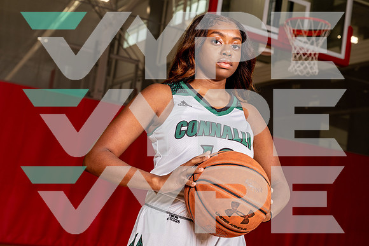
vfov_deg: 24.2
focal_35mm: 56
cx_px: 184
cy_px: 123
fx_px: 574
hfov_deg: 35.6
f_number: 5.6
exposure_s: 1/125
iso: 100
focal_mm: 56
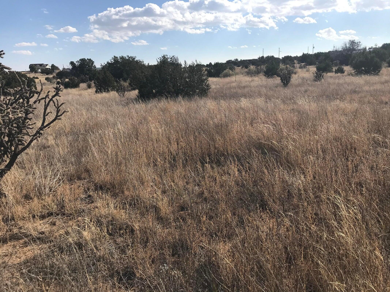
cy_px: 146
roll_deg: +3.3
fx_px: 315
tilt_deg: -13.7
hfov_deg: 63.4
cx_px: 195
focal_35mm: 28
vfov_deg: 49.7
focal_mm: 3.99
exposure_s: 1/3096
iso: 20
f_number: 1.8
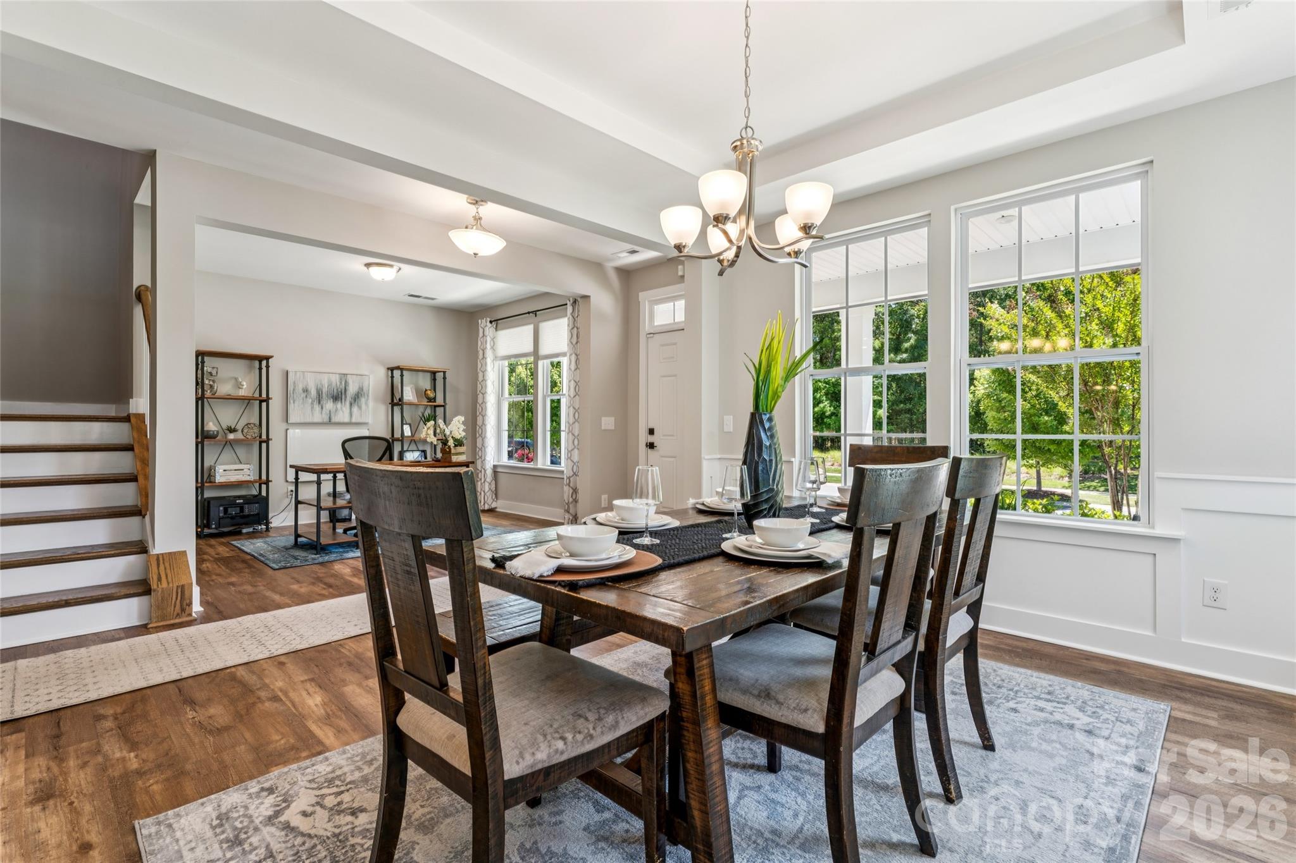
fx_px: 583
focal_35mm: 16
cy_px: 432
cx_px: 648
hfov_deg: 96.0
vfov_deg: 73.1
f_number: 13
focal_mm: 16.2
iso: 100
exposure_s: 1/2.5
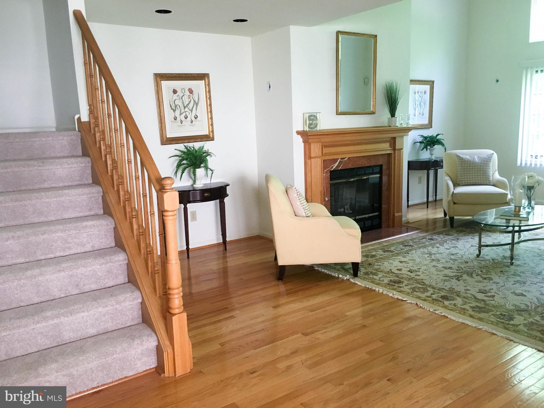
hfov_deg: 61.7
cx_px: 272
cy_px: 204
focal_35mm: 29
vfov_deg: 48.2
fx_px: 456
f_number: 2.2
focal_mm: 4.15
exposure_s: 1/30
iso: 125
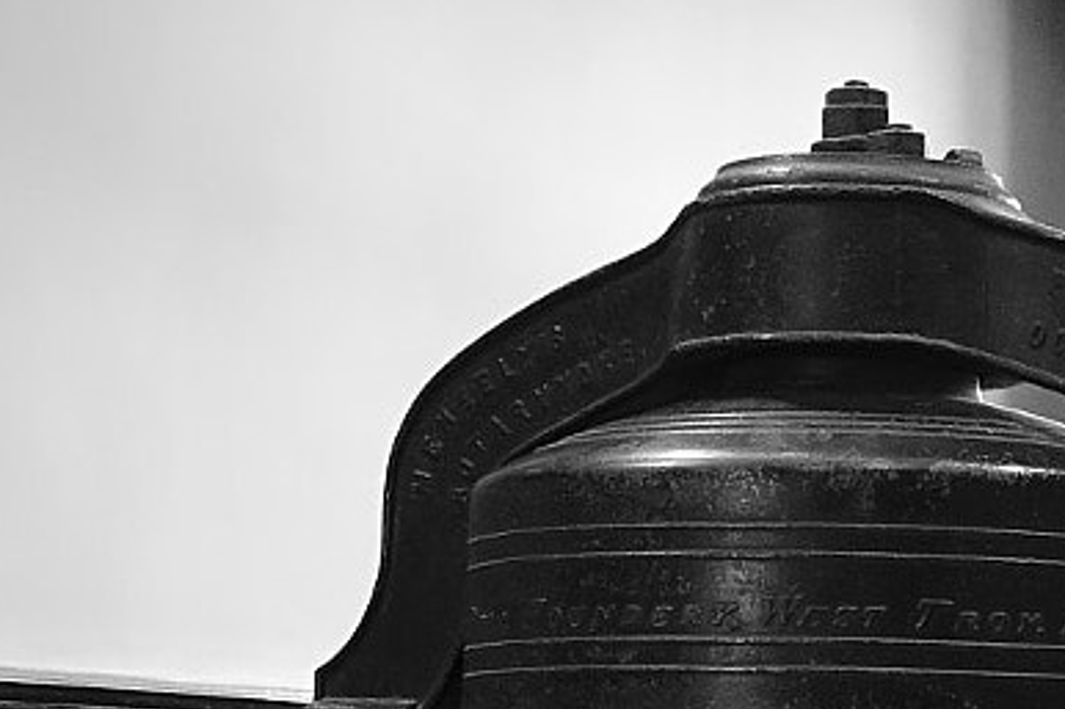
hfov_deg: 14.4
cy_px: 1233
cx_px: 908
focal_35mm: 141
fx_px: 4169
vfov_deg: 9.3
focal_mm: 12.33
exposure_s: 1/50
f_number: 2.8
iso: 1000
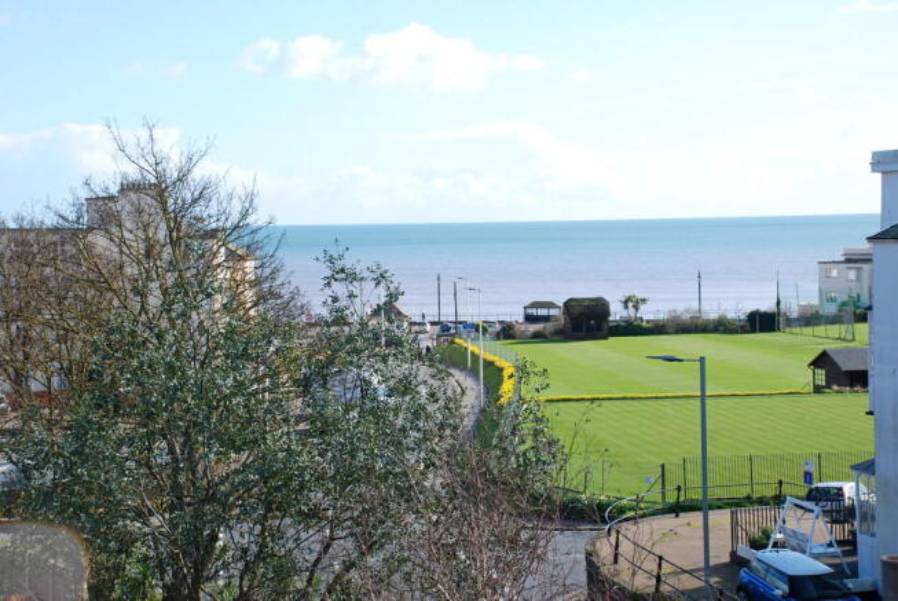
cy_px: 300
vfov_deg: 20.7
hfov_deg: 30.5
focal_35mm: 66
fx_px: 1648
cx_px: 449
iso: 100
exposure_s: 1/200
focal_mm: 44
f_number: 7.1
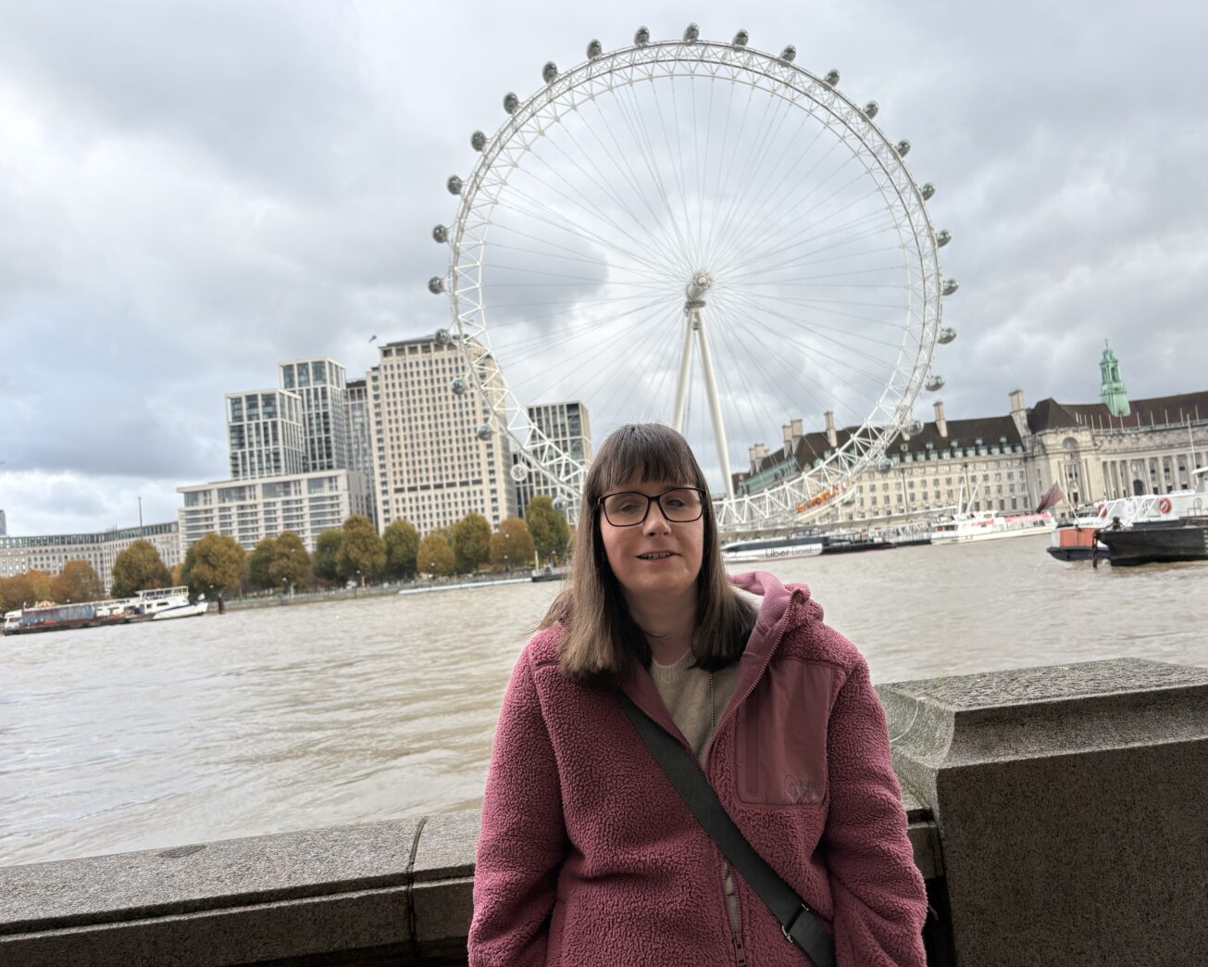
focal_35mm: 28
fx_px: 1001
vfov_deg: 51.5
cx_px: 622
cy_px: 491
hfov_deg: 62.2
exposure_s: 1/475
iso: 50
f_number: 1.6
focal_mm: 5.96
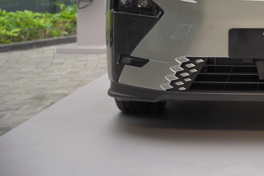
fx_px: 719
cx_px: 276
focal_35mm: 98
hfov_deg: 20.0
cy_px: -6
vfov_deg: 13.7
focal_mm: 46.5
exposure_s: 1/500
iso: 500
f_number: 2.8
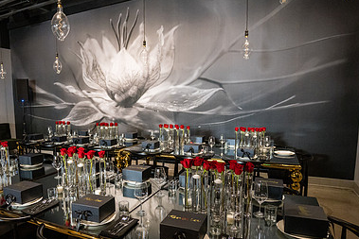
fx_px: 259
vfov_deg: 49.5
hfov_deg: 68.5
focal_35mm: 26
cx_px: 138
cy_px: 132
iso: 3200
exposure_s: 1/15
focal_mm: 17
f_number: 2.8
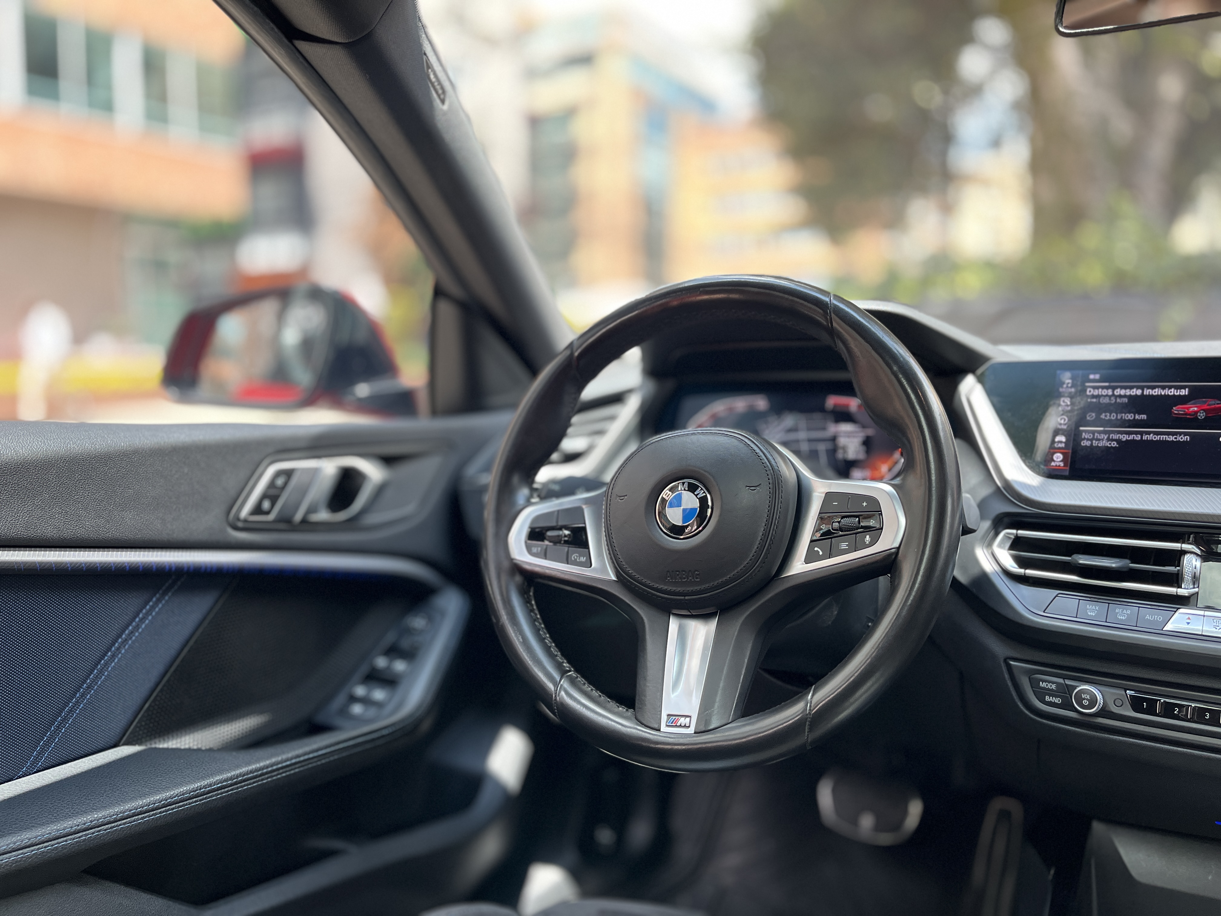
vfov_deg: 53.1
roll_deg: -0.1
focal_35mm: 26
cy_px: 458
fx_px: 917
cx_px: 610
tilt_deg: -6.6
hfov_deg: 67.3
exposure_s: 1/60
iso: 160
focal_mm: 5.1
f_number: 1.6
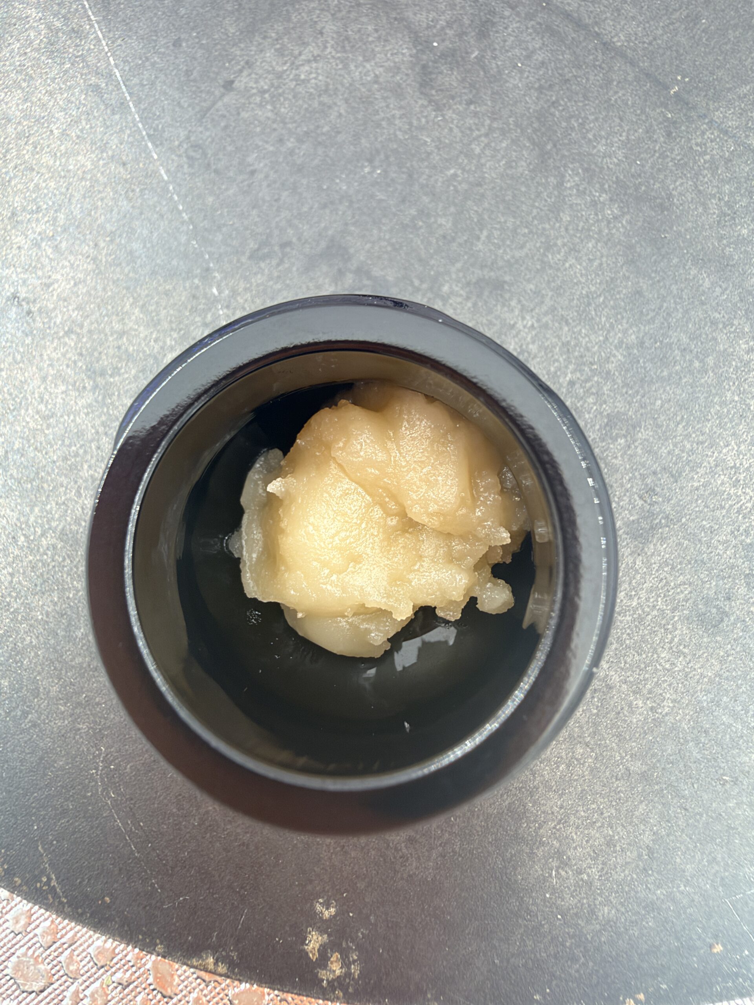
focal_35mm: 25
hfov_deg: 54.9
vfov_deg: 69.4
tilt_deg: -80.5
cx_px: 377
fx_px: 726
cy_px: 502
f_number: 2.2
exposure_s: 1/121
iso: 100
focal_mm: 2.22
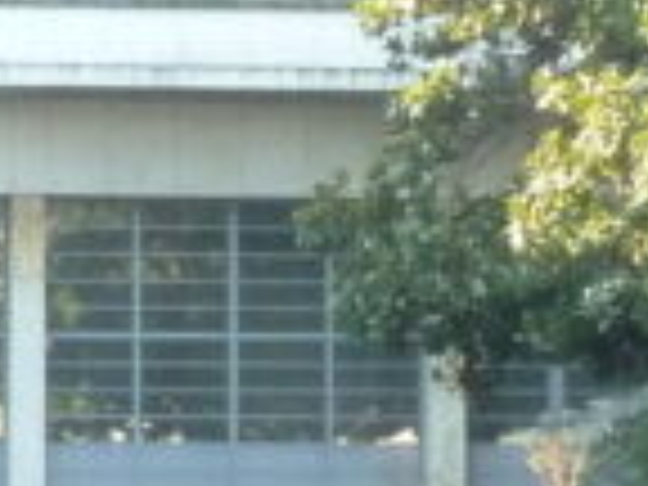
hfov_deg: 10.9
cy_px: 428
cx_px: -158
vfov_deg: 8.3
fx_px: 3332
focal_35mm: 178
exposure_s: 1/30
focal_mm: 4.1
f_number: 6.3
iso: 250
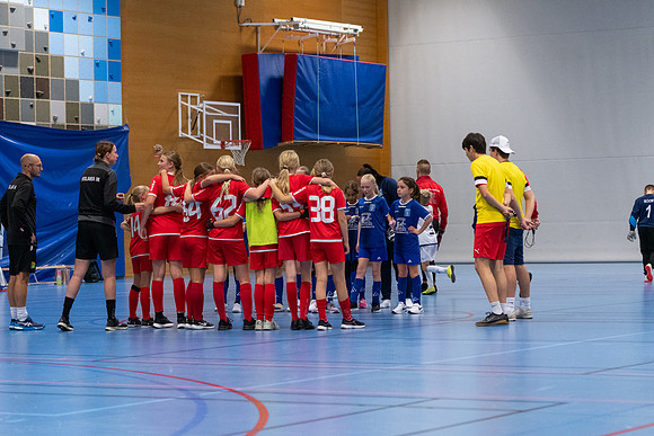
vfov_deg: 13.0
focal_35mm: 105
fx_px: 1908
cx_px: 327
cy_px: 218
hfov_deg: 19.5
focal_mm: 70
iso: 4000
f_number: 3.5
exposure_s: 1/400
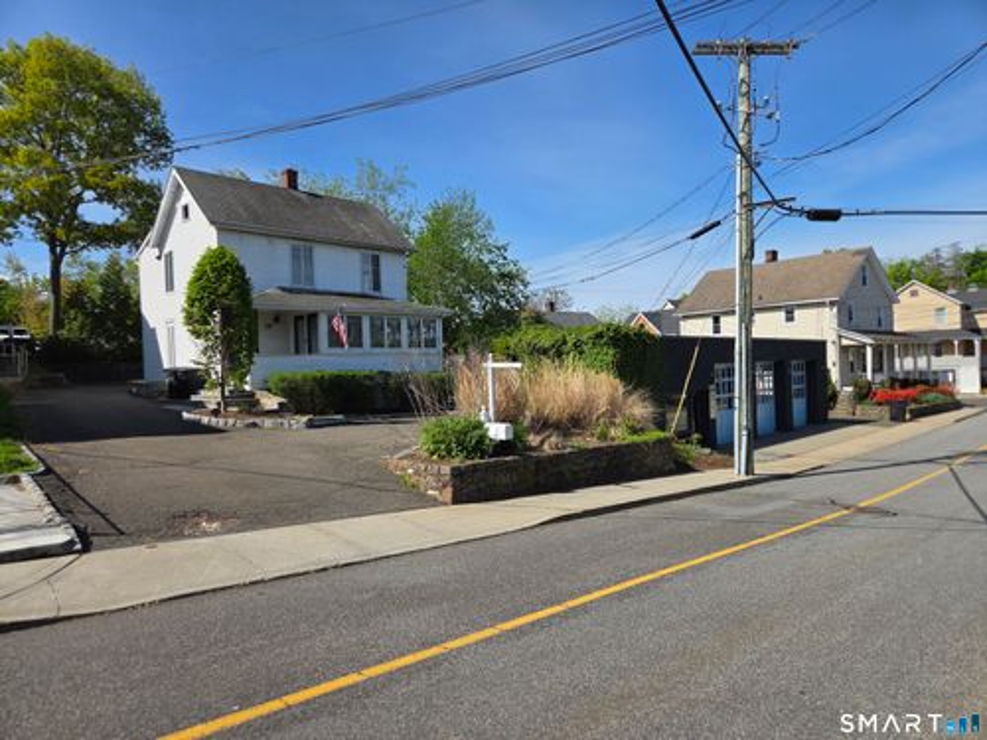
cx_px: 494
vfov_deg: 58.9
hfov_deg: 73.9
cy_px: 370
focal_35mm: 23
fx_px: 656
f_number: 1.8
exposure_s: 1/5699
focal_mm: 5.4
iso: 80
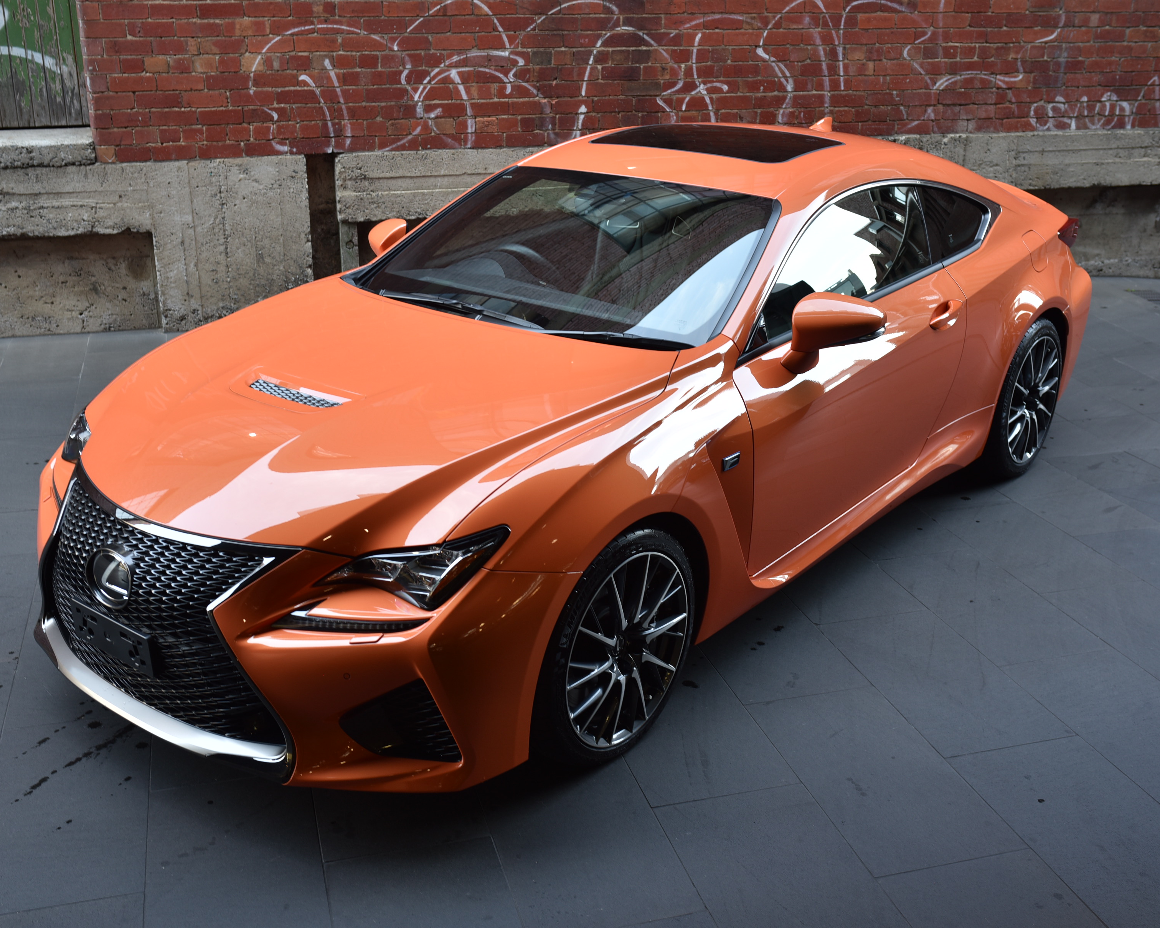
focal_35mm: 40
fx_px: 1373
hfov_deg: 45.8
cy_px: 469
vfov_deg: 37.3
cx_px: 550
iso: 125
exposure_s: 1/50
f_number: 4
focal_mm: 35
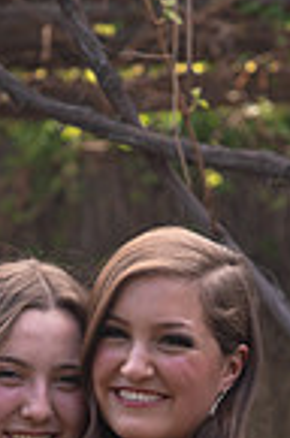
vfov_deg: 6.7
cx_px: 54
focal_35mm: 305
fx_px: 3703
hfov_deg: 4.5
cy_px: 535
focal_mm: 98
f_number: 5.6
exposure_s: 1/125
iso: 250
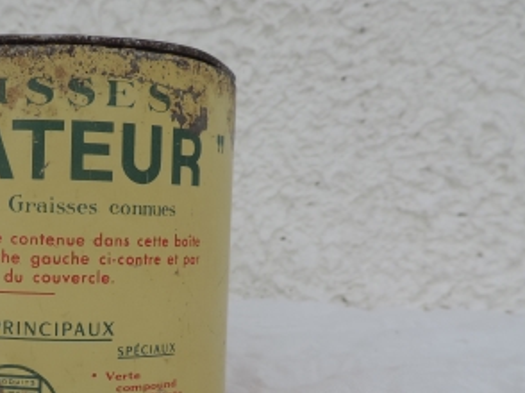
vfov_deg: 29.3
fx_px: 743
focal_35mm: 49
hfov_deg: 36.5
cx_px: 52
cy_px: 277
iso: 80
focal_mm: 4.3
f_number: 3
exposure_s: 1/250
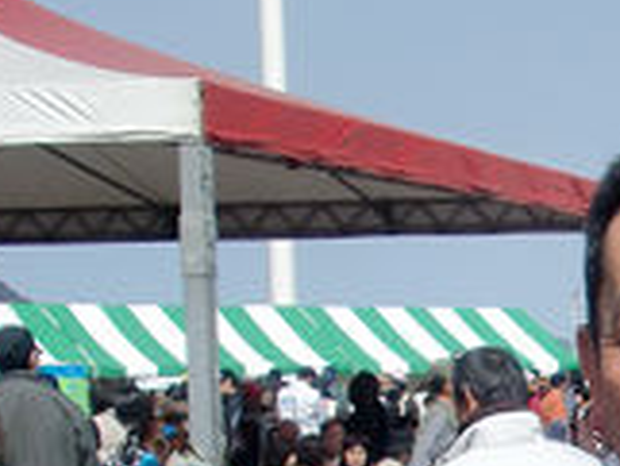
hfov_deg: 13.1
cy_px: 791
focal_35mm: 143
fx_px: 2563
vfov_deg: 9.9
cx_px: 924
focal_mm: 6.51
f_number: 9.1
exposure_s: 1/200
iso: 64
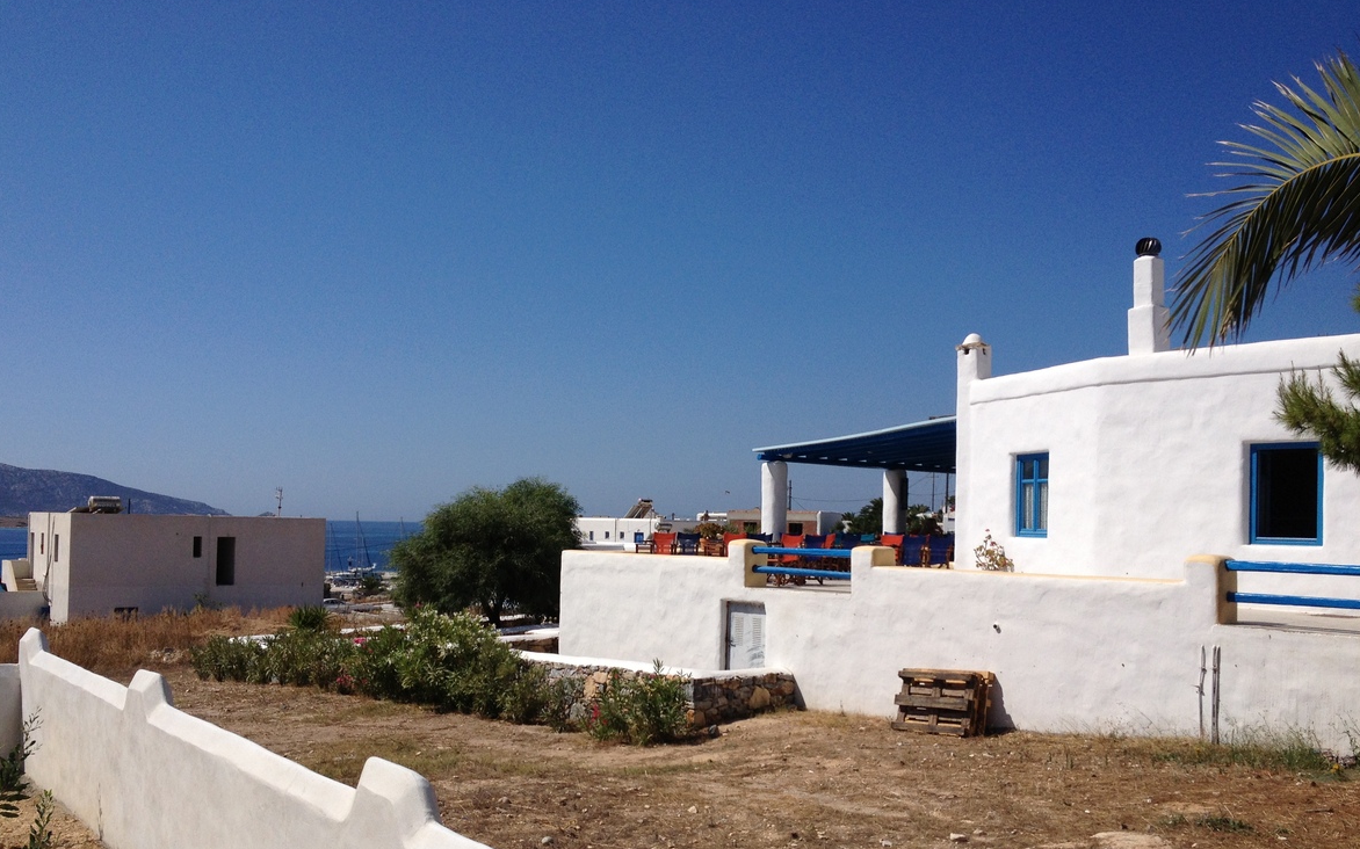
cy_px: 507
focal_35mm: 38
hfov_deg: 51.5
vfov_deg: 33.5
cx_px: 666
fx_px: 1408
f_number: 2.4
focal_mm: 4.28
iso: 50
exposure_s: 1/4608
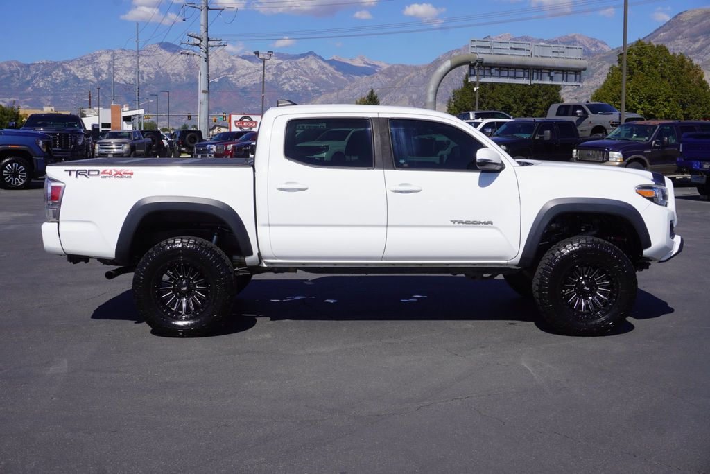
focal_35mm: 46
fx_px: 918
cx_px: 355
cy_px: 237
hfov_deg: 42.3
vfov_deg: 29.0
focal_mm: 31
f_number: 11
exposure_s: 1/250
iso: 100
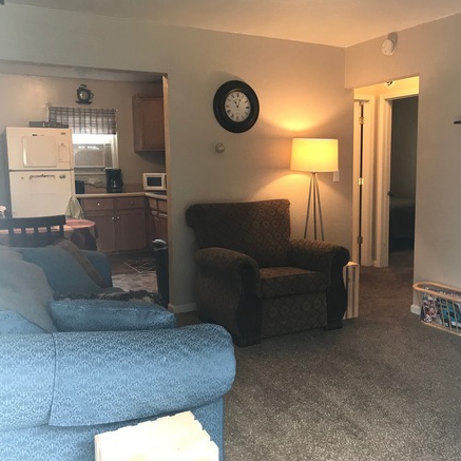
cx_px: 269
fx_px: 512
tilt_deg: -9.6
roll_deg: +1.4
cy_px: 227
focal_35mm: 34
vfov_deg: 48.4
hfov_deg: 48.2
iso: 40
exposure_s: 1/24
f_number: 1.8
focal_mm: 3.99
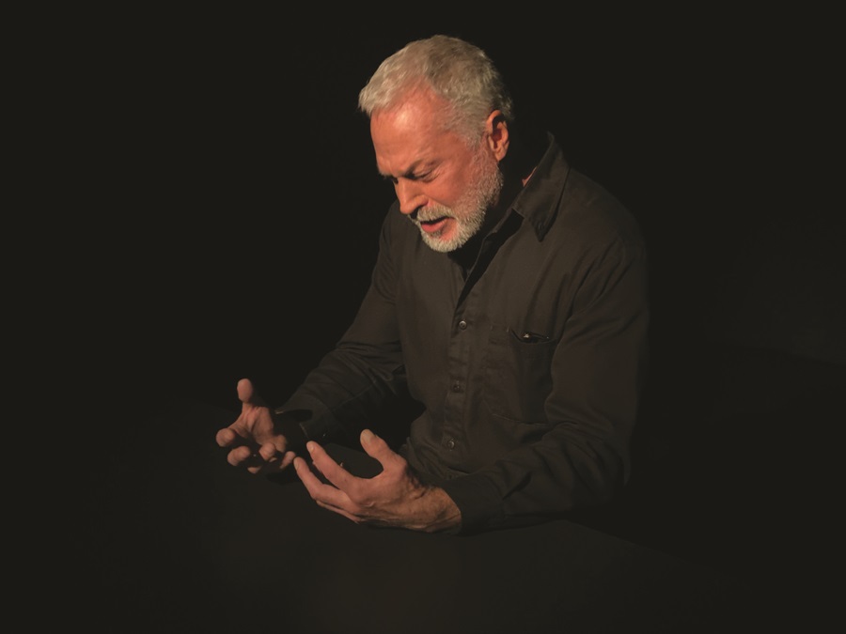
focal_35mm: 52
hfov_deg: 36.8
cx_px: 423
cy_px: 317
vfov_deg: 28.0
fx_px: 1271
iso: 320
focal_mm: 6
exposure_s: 1/40
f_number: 2
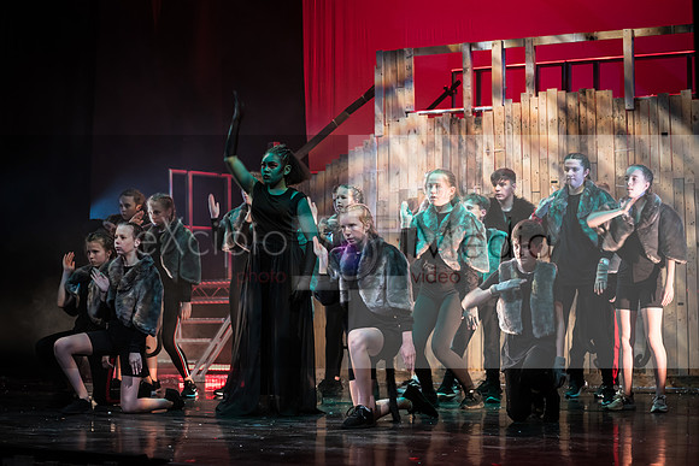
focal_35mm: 79
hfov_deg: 25.6
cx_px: 359
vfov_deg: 17.2
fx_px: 1541
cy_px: 224
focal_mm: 70
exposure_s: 1/80
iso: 2000
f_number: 2.8
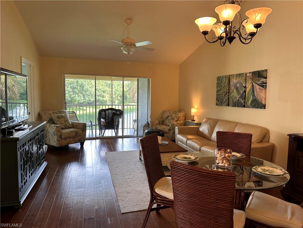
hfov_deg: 71.6
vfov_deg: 56.8
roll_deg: -0.7
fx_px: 210
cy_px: 114
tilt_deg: -4.2
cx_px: 152
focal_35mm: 24
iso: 125
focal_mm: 6.86
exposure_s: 1/120
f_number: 1.78
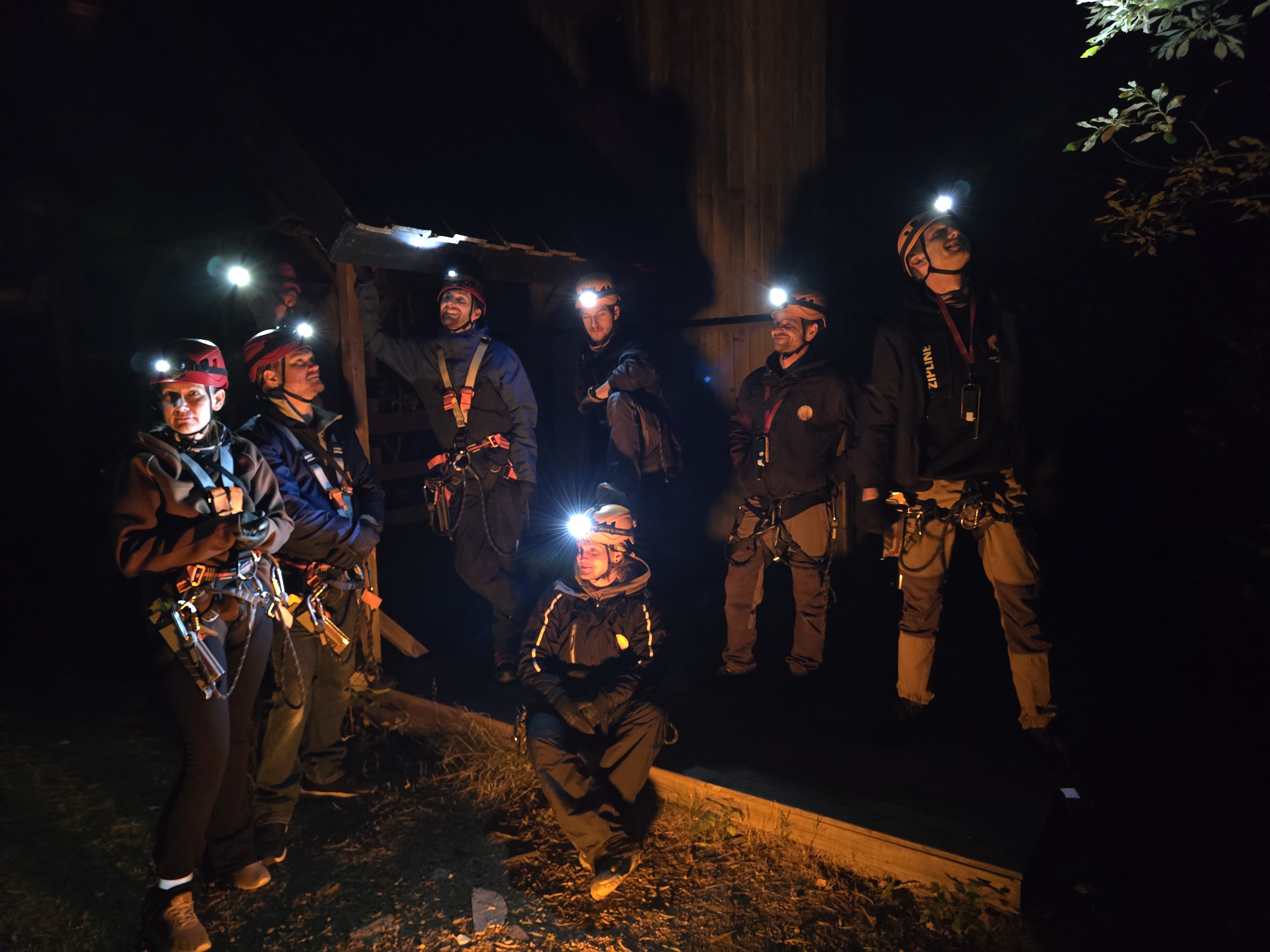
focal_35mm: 23
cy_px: 476
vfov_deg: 58.9
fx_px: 844
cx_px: 635
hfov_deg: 73.9
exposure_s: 1/15
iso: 3200
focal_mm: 6.3
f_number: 1.7
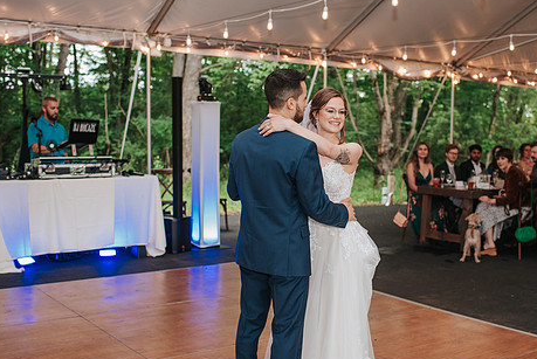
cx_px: 312
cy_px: 194
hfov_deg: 41.7
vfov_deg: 28.7
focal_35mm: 47
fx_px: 702
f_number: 2.8
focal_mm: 35
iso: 500
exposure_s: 1/125
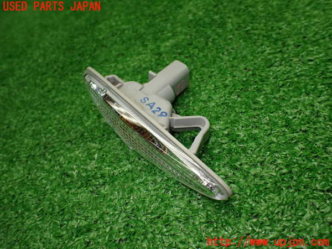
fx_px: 288
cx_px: 166
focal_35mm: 30
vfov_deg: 46.8
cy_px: 124
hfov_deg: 60.0
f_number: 2.3
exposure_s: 1/125
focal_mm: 5.4
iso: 200
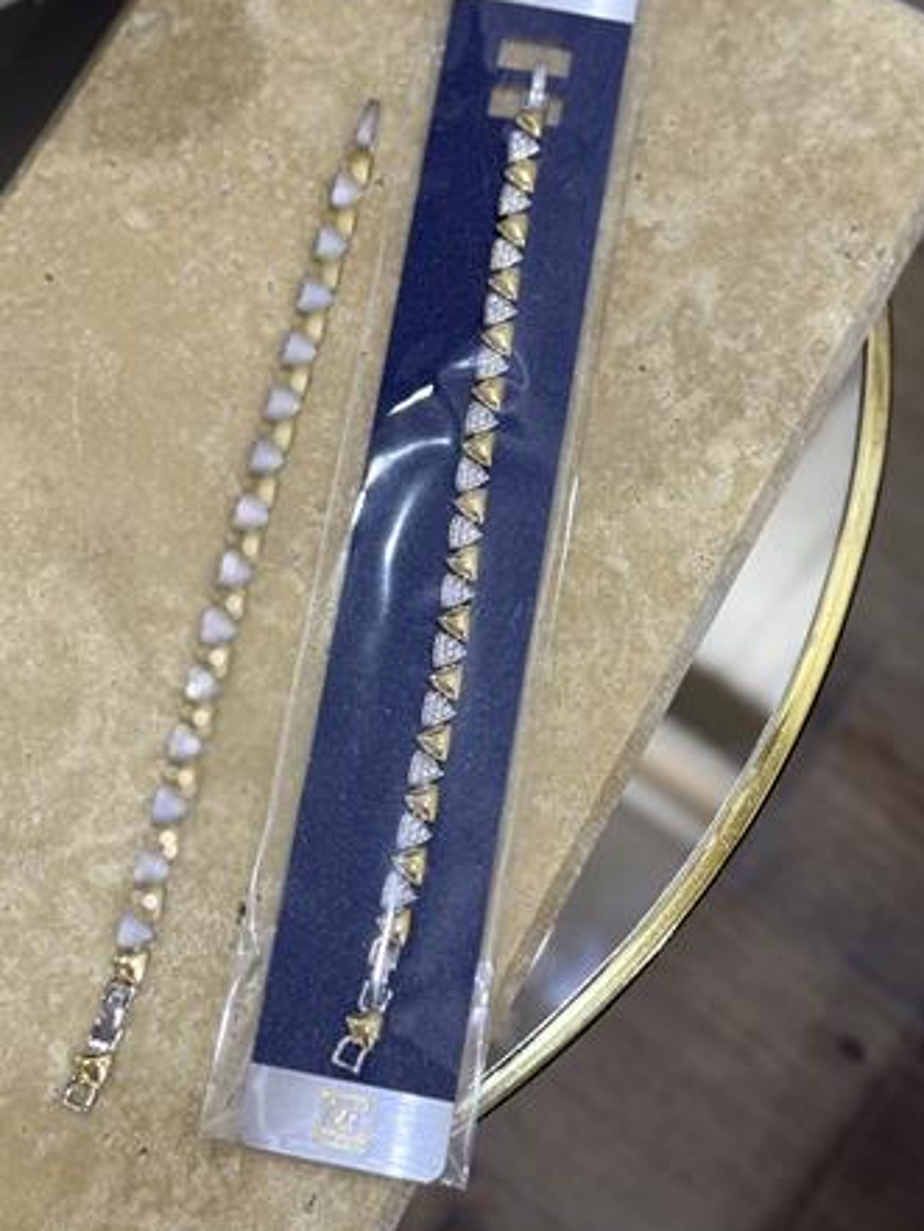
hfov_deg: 25.2
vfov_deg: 33.1
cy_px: 493
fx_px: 2063
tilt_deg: -73.6
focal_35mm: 58
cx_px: 380
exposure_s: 1/40
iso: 500
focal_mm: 6.76
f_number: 1.78
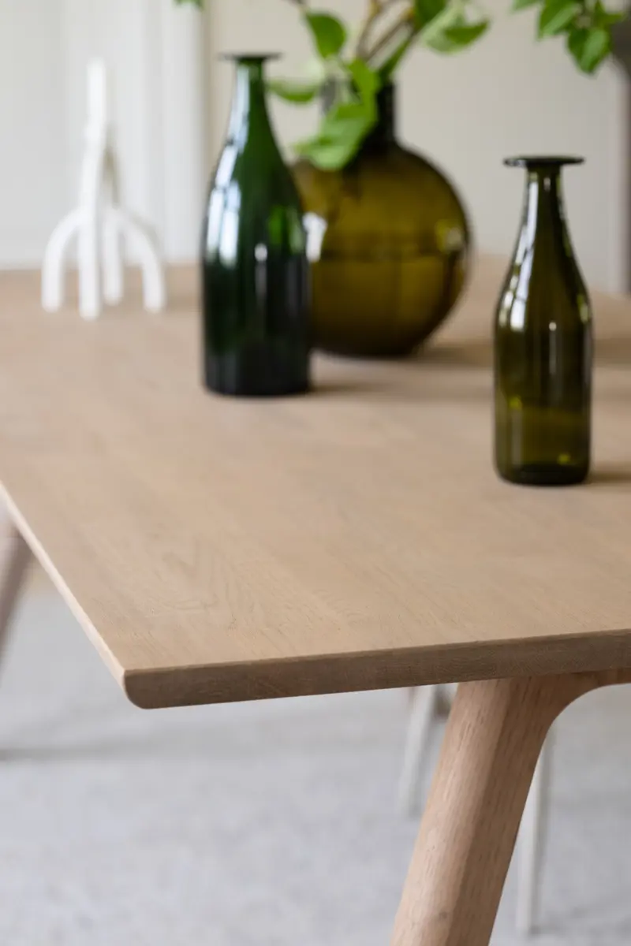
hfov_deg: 16.1
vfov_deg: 23.9
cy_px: 473
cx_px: 316
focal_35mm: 85
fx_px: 2235
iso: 320
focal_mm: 85
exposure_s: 1/60
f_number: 4
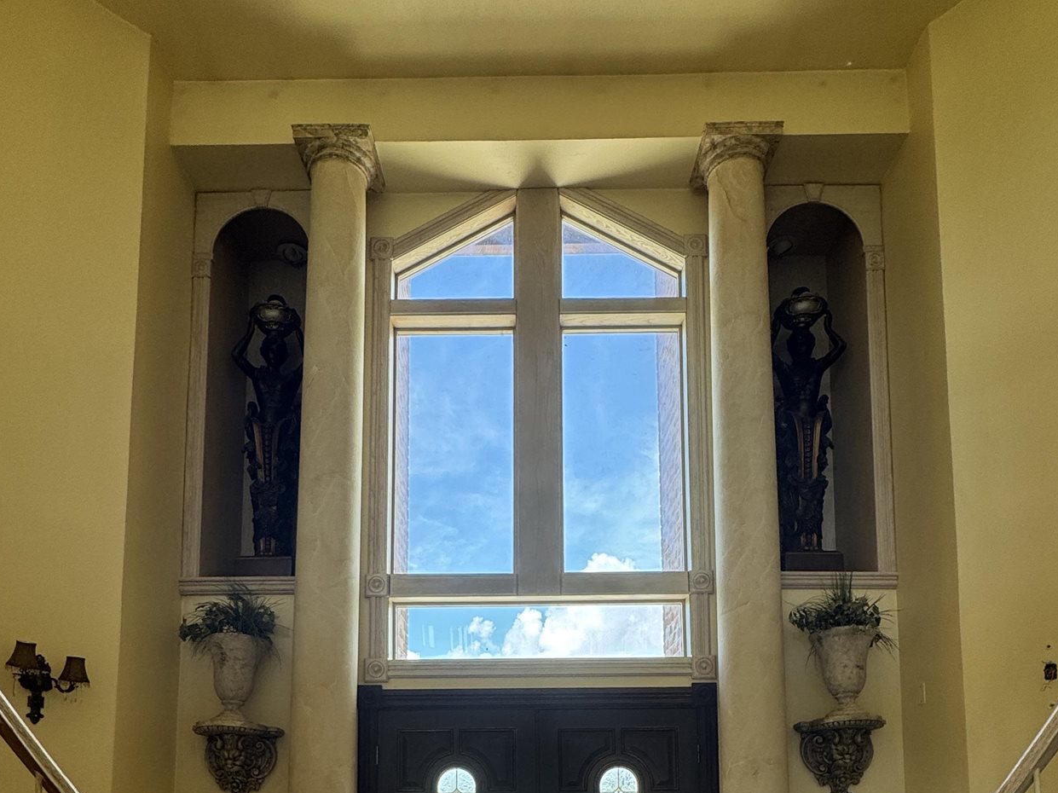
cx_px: 524
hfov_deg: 67.3
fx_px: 794
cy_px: 723
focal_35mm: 26
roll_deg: +0.6
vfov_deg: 47.3
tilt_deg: +5.2
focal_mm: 2.22
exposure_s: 1/154
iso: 40
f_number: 2.2
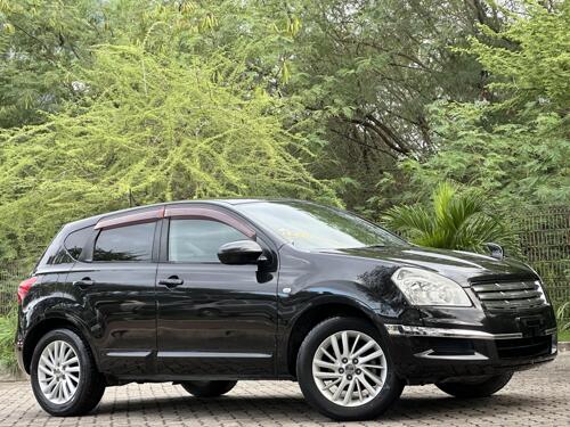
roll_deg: +1.7
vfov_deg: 19.1
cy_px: 214
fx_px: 1268
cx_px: 285
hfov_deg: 25.3
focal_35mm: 77
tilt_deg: +3.3
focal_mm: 9
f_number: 2.8
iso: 100
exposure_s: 1/99
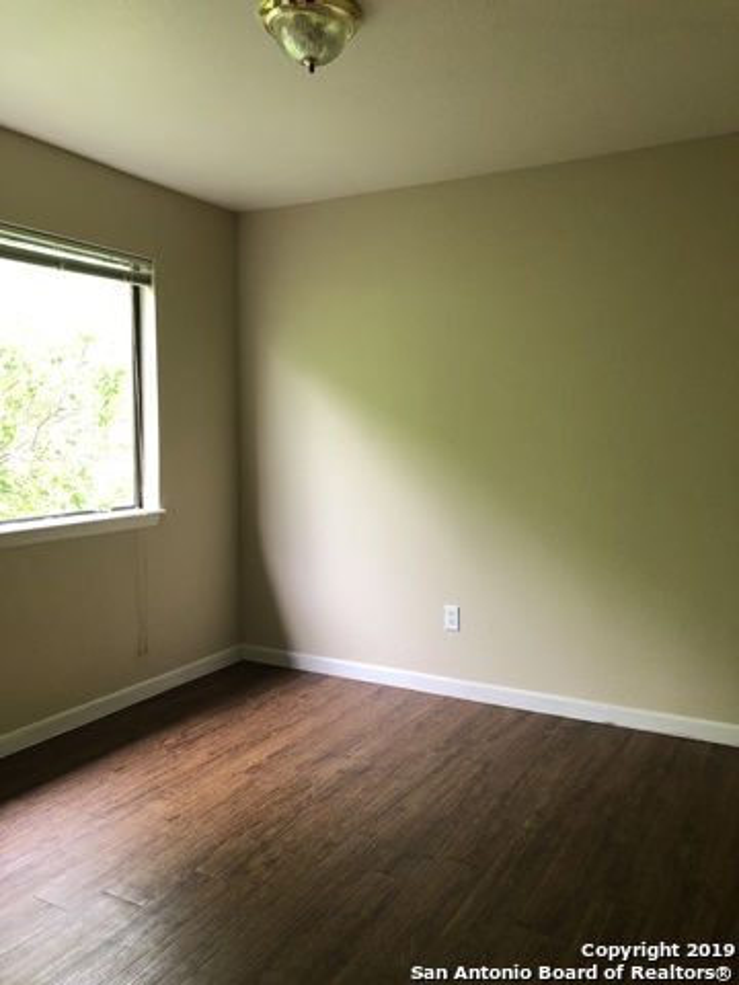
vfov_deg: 63.4
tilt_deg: -4.6
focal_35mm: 28
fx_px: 797
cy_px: 492
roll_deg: +1.6
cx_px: 370
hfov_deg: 49.7
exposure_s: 1/18
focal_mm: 3.99
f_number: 1.8
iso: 40
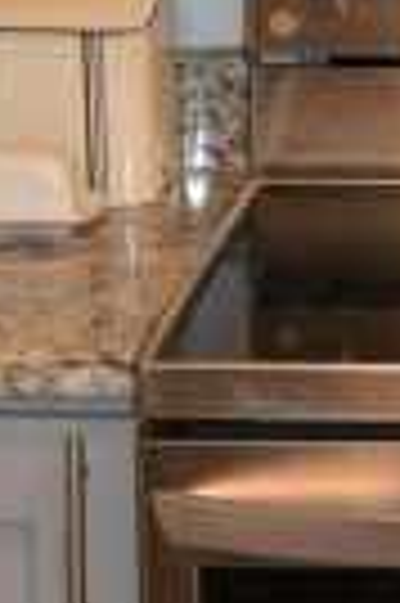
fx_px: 3091
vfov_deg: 11.1
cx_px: 638
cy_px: 166
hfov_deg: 7.3
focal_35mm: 185
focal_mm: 22
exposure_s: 1/60
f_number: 3.8
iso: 560
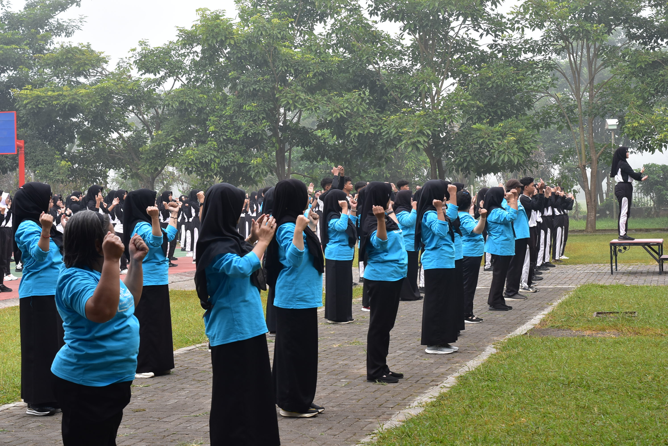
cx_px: 334
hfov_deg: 27.0
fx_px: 1393
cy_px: 223
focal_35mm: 75
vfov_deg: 18.2
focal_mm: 50
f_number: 8
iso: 400
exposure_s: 1/100
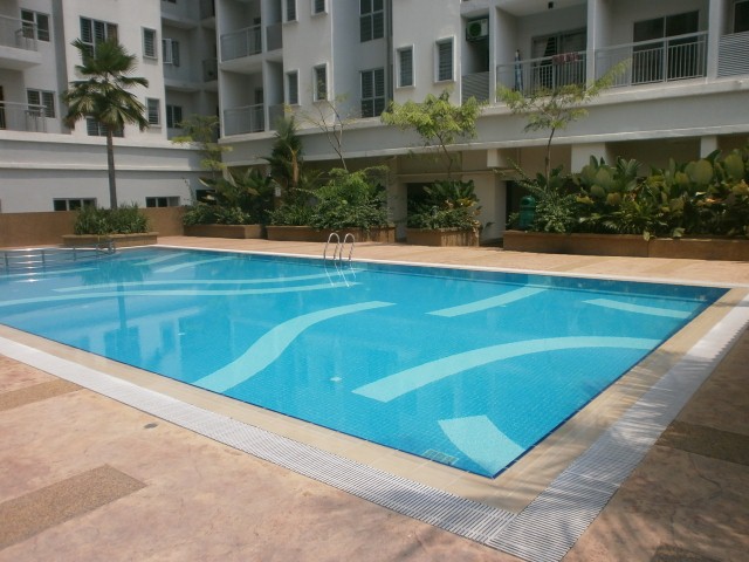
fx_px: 584
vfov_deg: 51.4
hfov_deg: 65.3
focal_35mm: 27
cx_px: 374
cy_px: 281
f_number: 2.9
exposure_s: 1/1250
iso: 100
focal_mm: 4.8
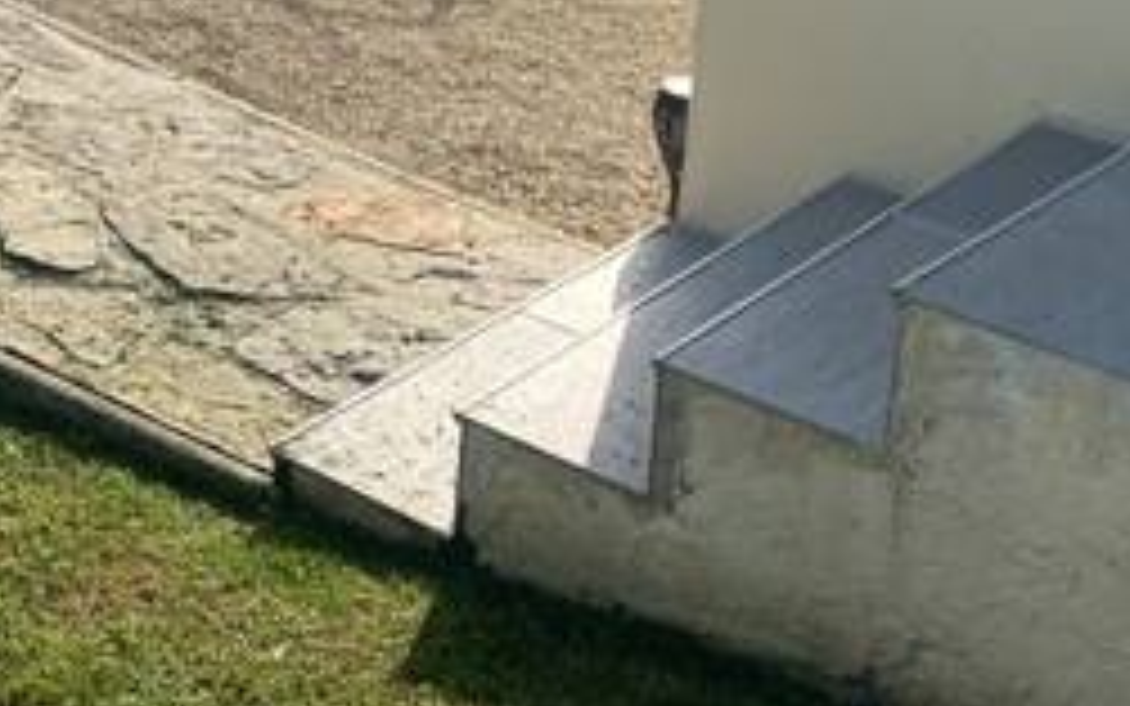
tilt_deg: -11.9
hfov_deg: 20.8
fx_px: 2711
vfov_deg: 13.7
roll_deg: -1.1
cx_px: -446
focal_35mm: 88
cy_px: -459
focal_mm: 4.25
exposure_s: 1/2463
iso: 32
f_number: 1.8
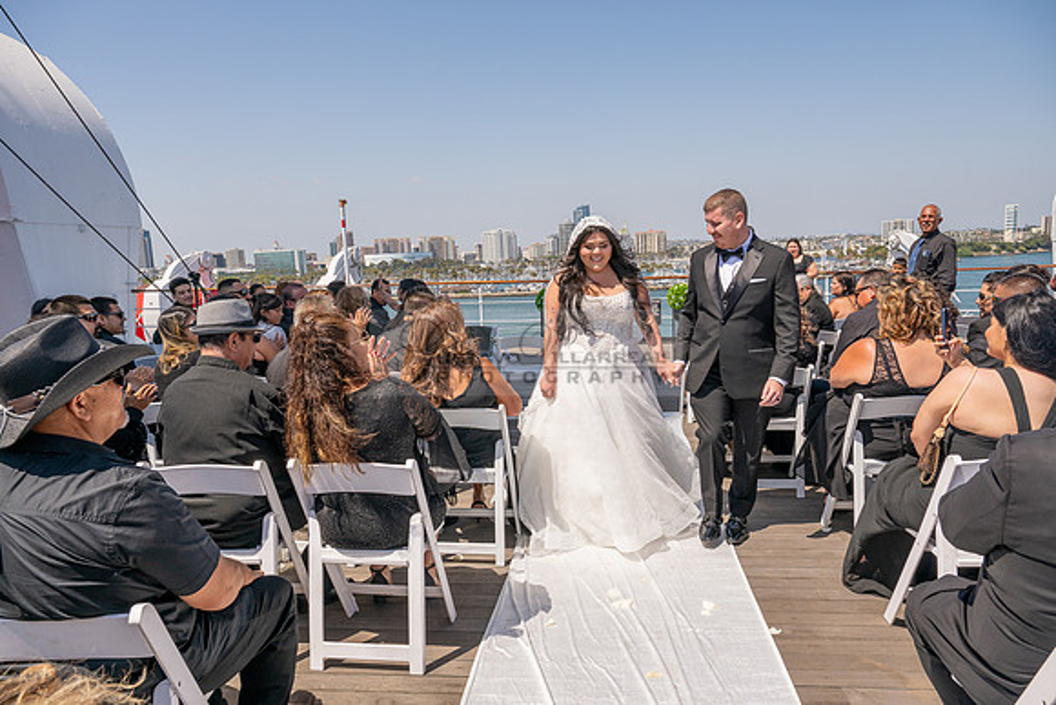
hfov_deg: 73.7
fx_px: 704
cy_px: 352
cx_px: 528
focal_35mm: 24
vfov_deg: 53.2
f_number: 8
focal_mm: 24
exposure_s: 1/800
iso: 200
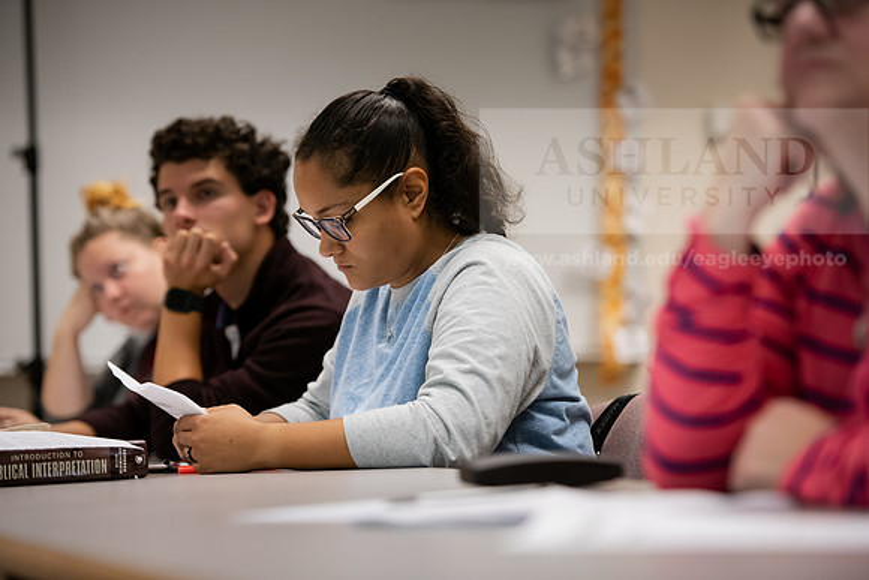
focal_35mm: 122
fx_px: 2945
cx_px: 434
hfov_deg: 16.8
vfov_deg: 11.2
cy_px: 290
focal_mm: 122
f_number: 3.2
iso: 1600
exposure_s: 1/250
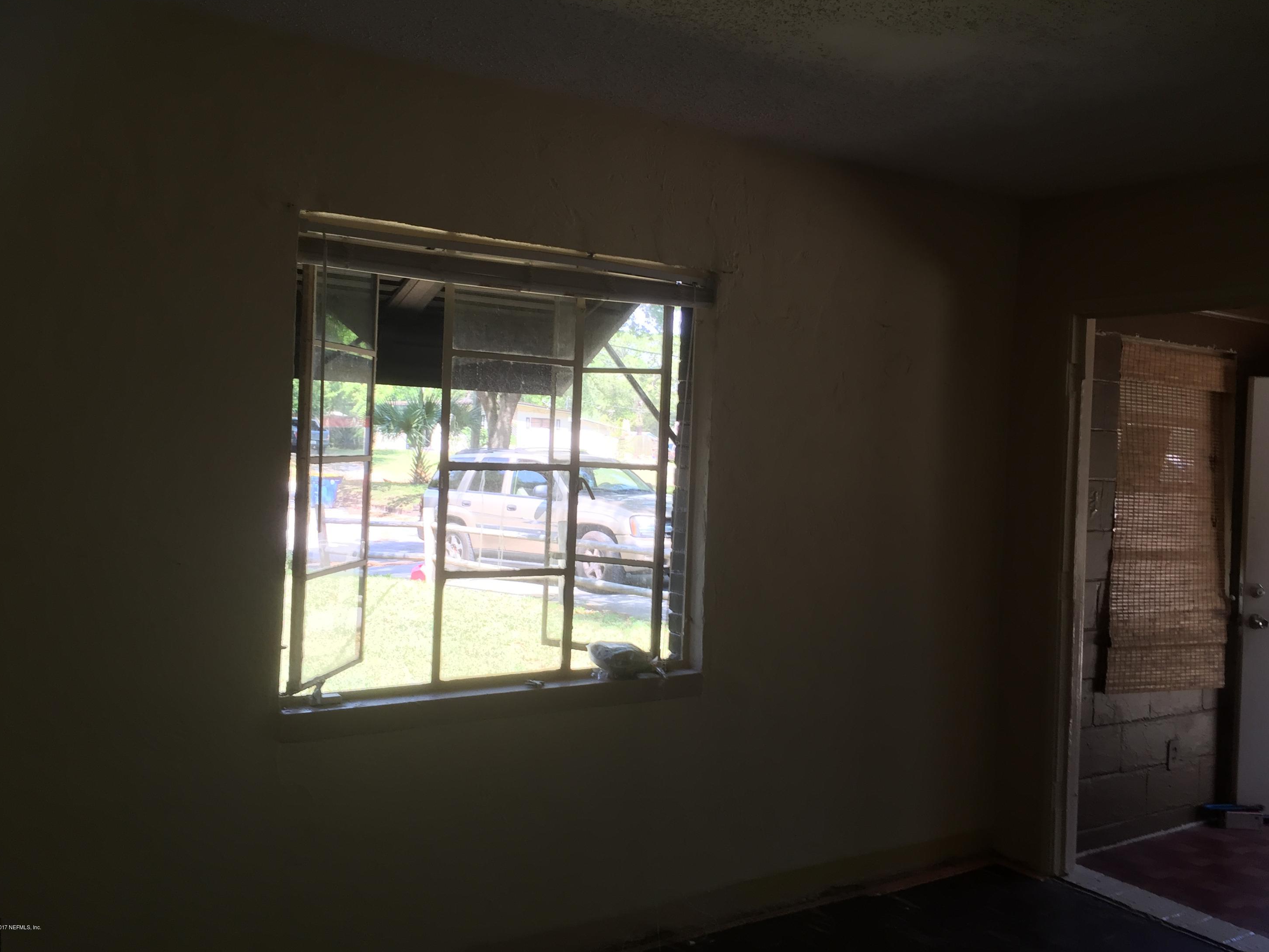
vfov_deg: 46.8
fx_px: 1100
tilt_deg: -0.3
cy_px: 466
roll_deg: -1.3
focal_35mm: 30
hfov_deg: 60.0
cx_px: 645
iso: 50
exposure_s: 1/120
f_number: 2.2
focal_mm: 4.15
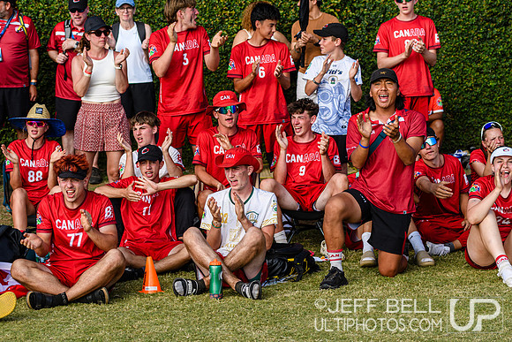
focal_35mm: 105
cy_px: 171
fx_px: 1494
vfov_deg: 13.0
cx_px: 256
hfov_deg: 19.5
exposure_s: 1/1000
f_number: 3.2
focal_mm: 70
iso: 100
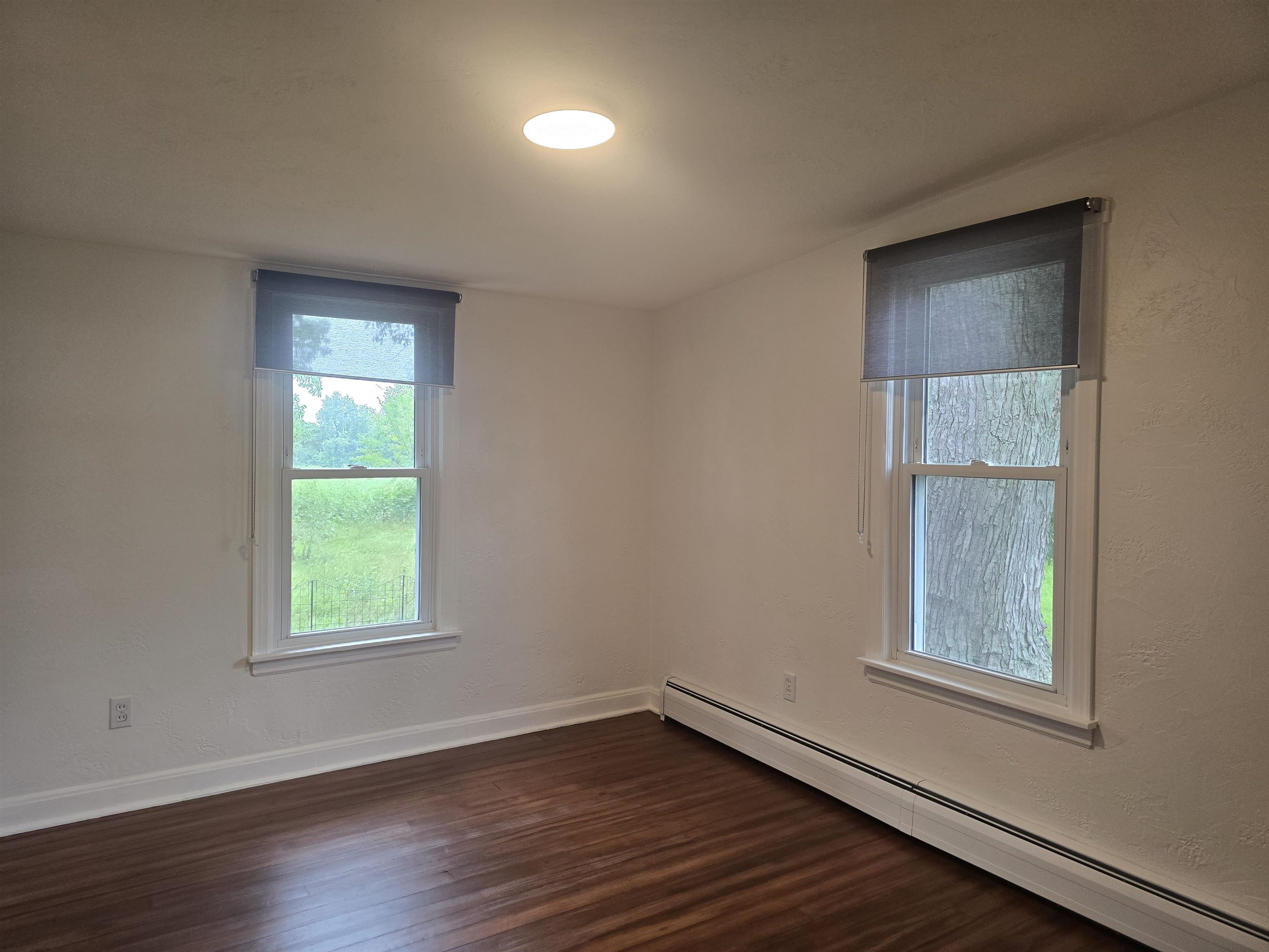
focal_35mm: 23
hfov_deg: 73.9
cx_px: 634
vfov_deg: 58.9
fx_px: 843
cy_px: 476
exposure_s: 1/120
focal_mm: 6.3
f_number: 1.7
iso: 160
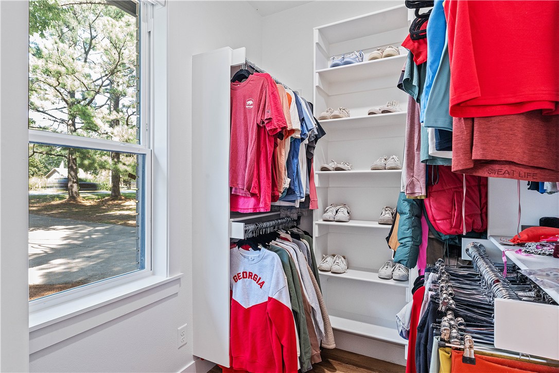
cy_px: 186
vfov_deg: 65.1
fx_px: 292
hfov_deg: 87.5
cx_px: 280
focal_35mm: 19
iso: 800
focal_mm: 18.8
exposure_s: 1/10
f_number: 11
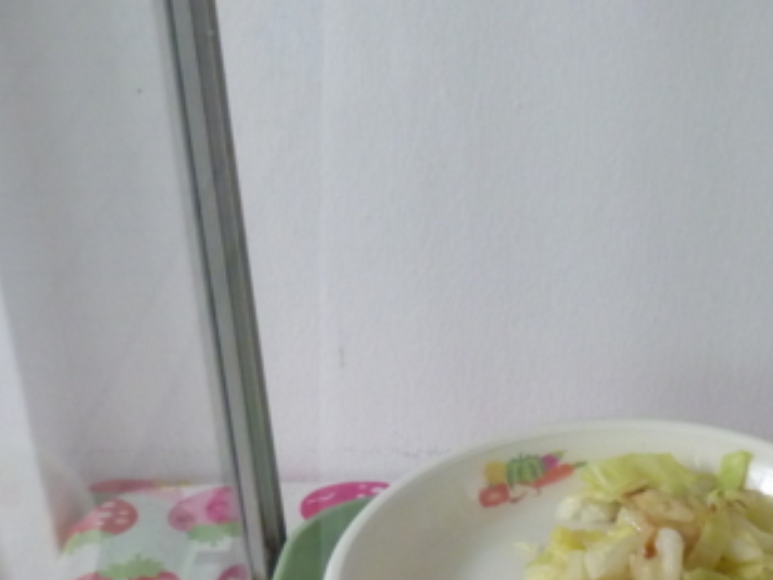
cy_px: 605
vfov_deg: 15.9
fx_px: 2032
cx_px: 821
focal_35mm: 91
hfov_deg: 20.6
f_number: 3.5
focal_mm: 6.3
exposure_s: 1/30
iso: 250
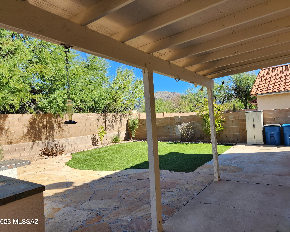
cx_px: 146
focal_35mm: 24
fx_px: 206
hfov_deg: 70.3
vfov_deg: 58.8
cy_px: 116
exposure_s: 1/607
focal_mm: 6.4
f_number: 1.8
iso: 12
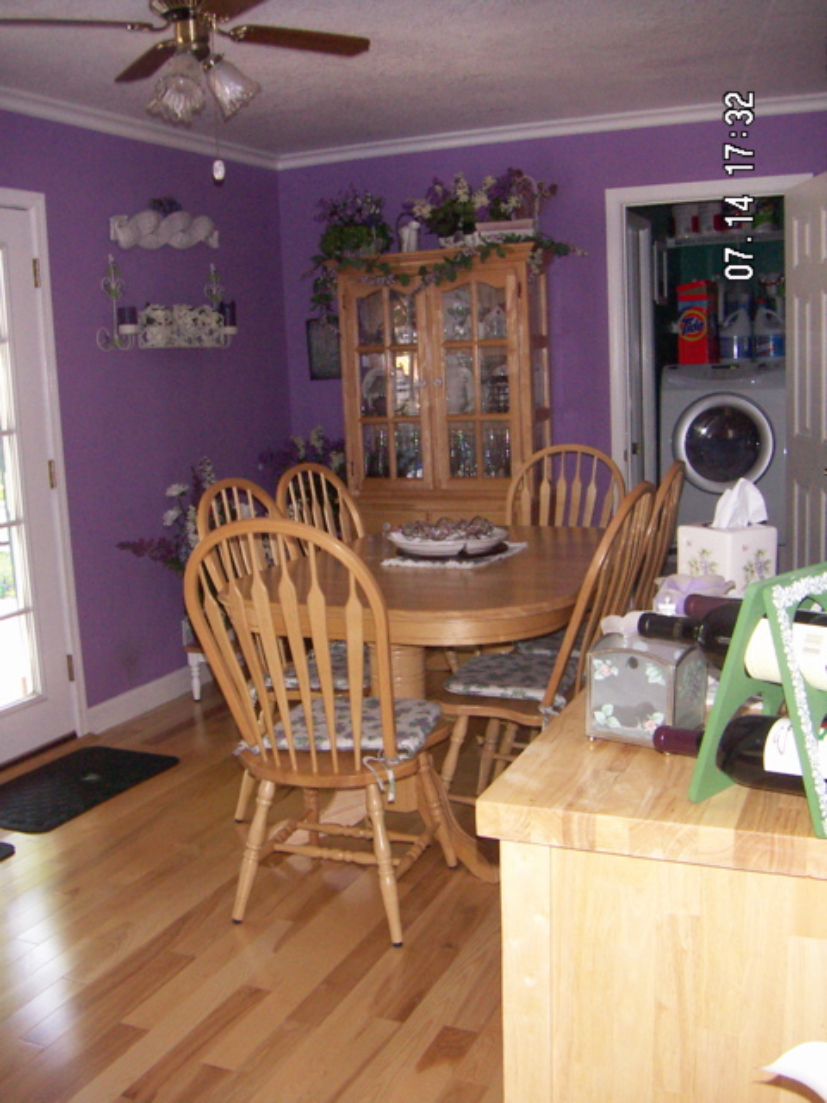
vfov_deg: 51.4
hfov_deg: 39.7
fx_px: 1147
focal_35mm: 36
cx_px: 414
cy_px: 552
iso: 200
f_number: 2.8
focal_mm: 4.7
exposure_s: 1/50
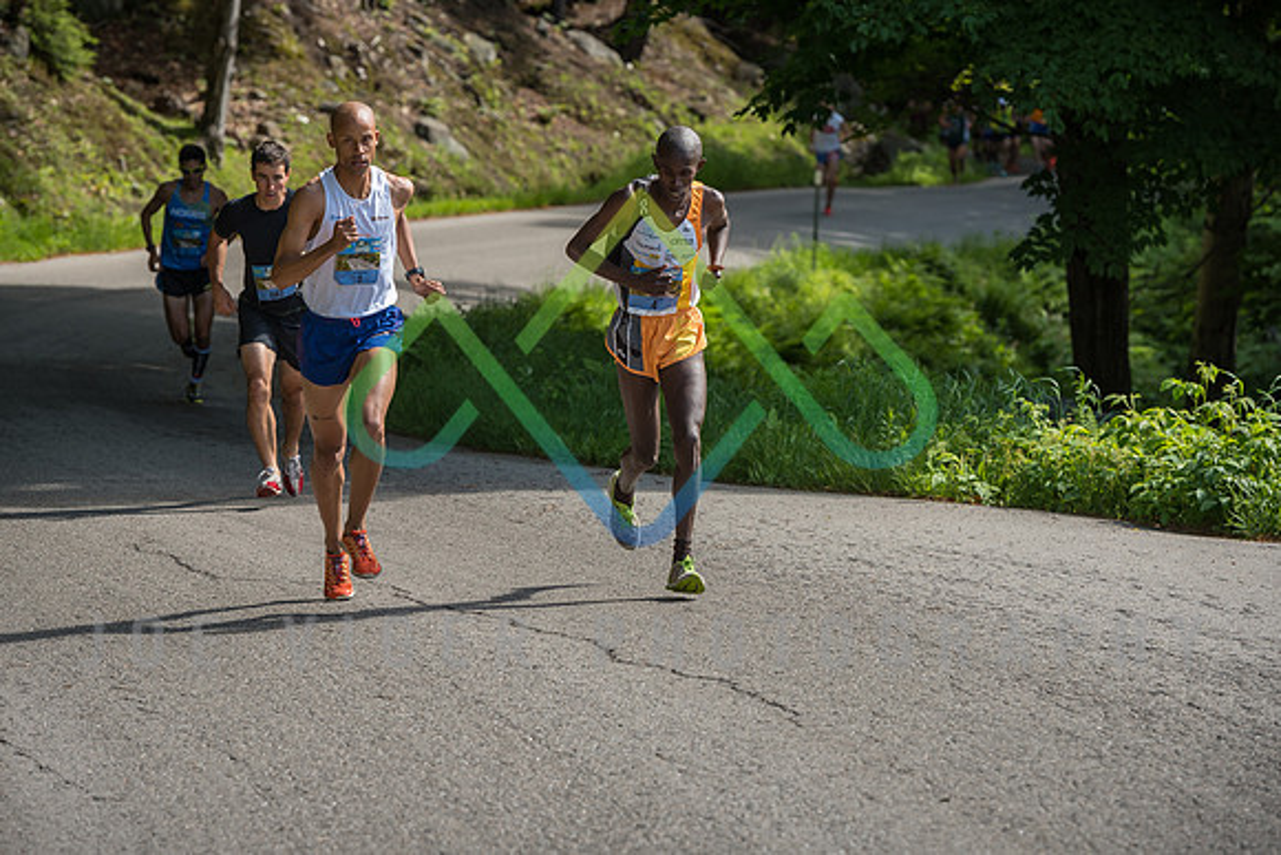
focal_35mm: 167
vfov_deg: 8.2
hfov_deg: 12.3
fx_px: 5949
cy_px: 428
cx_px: 640
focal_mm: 150
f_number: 5.6
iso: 200
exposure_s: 1/500
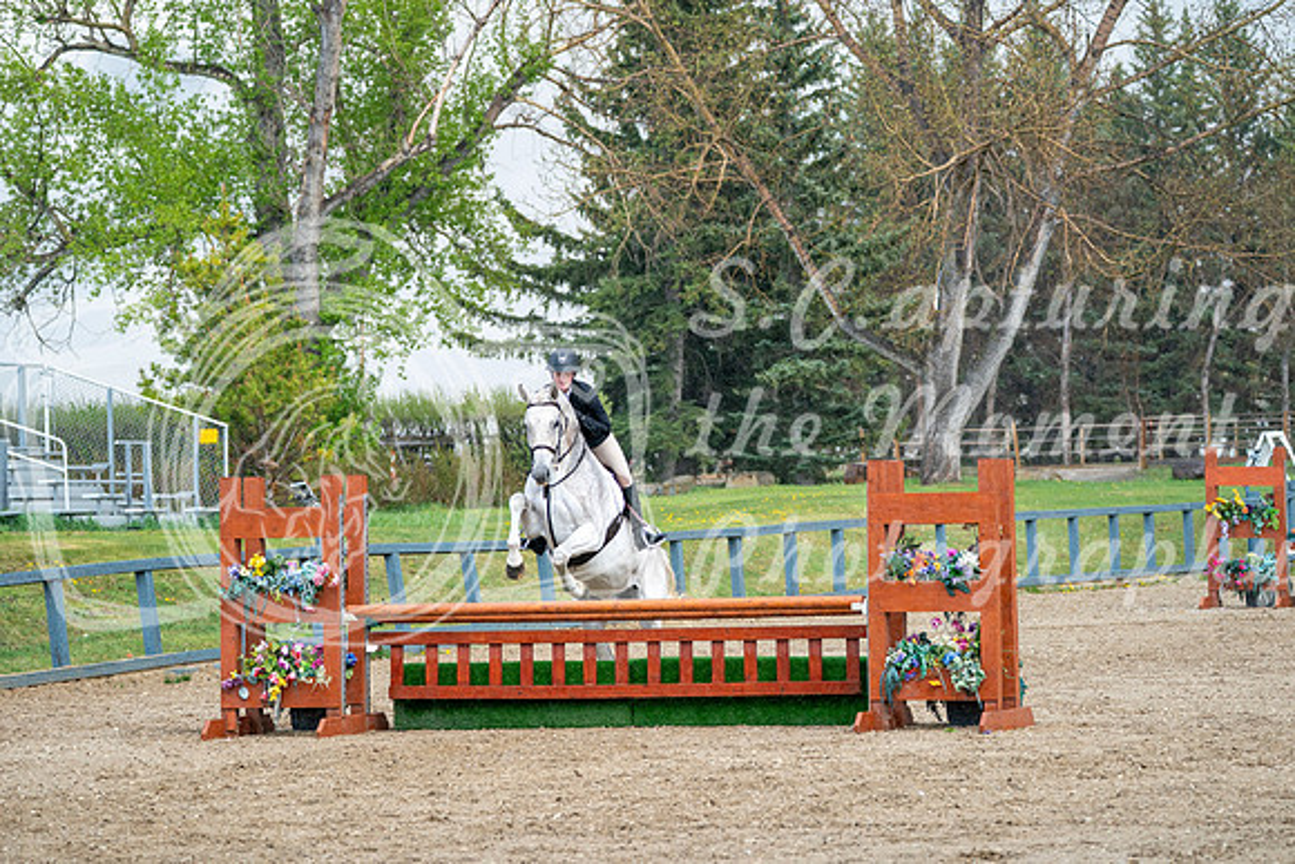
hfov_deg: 12.7
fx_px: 5829
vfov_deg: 8.5
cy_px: 432
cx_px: 648
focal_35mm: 162
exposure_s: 1/1250
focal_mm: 162
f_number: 5.6
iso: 800
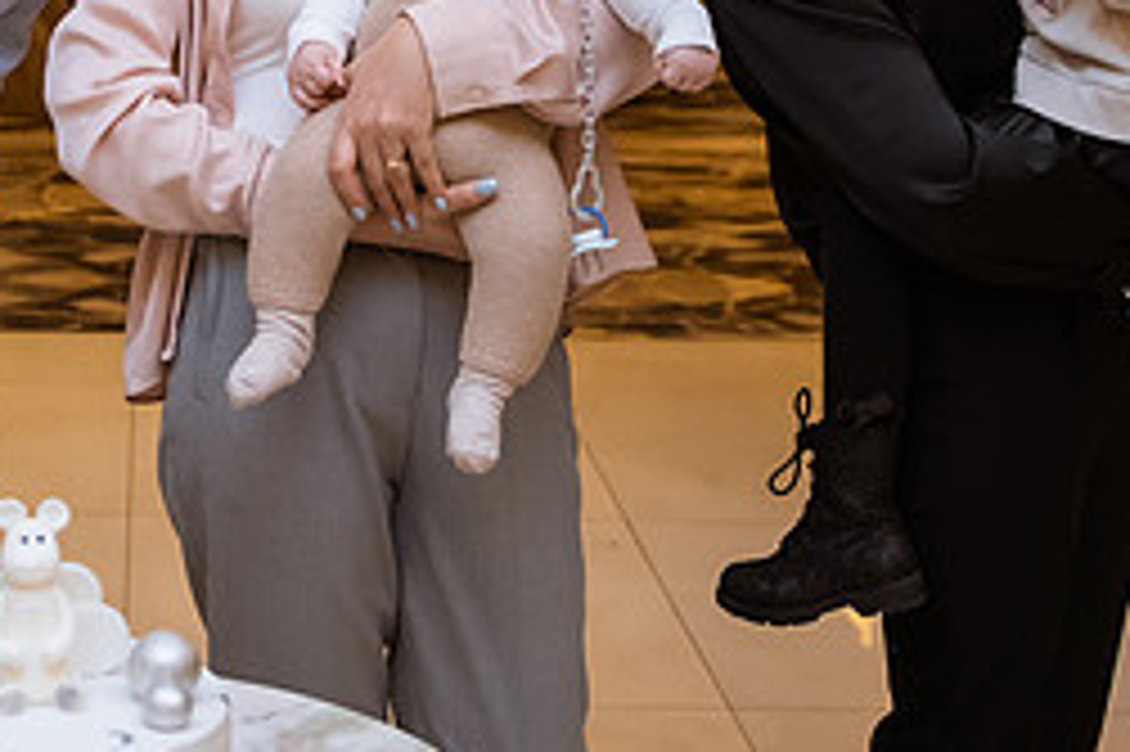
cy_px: -55
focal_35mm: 86
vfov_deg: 15.5
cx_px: 95
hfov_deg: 23.0
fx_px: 2698
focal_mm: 32
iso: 1600
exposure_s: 1/160
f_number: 2.8
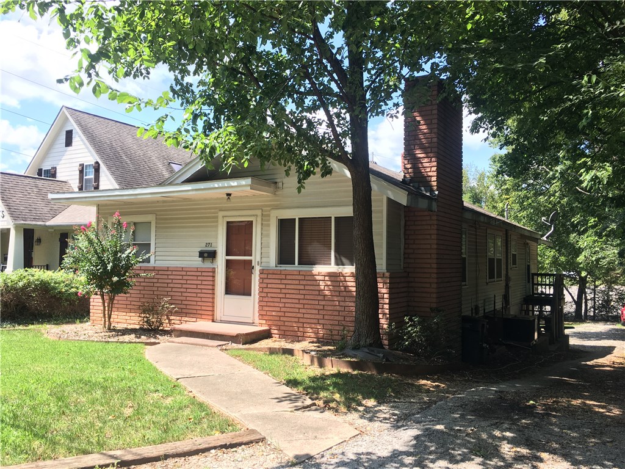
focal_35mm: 29
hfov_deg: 61.7
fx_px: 524
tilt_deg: +3.3
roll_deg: -0.5
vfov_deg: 48.2
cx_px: 312
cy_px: 234
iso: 25
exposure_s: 1/346
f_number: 2.2
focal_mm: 4.15
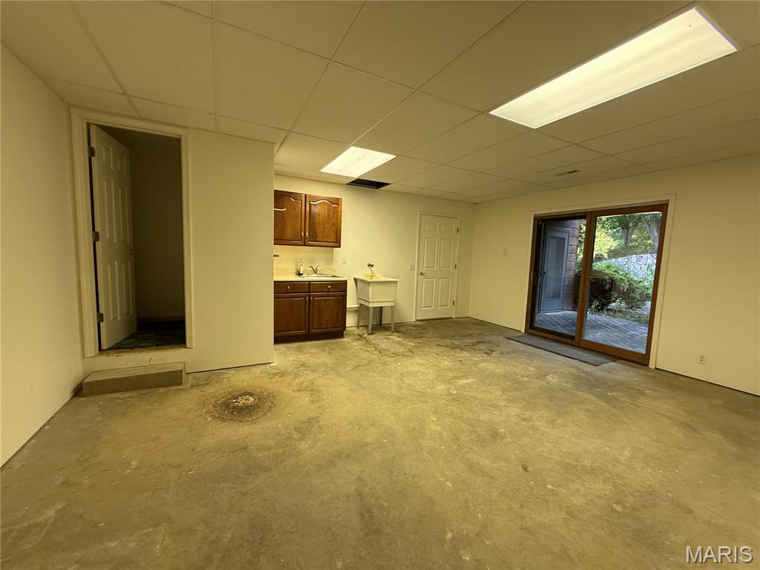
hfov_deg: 102.1
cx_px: 380
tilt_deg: -5.0
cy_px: 285
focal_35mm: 14
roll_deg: -2.5
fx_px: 307
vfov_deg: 85.7
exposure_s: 1/120
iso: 250
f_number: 2.2
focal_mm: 2.22
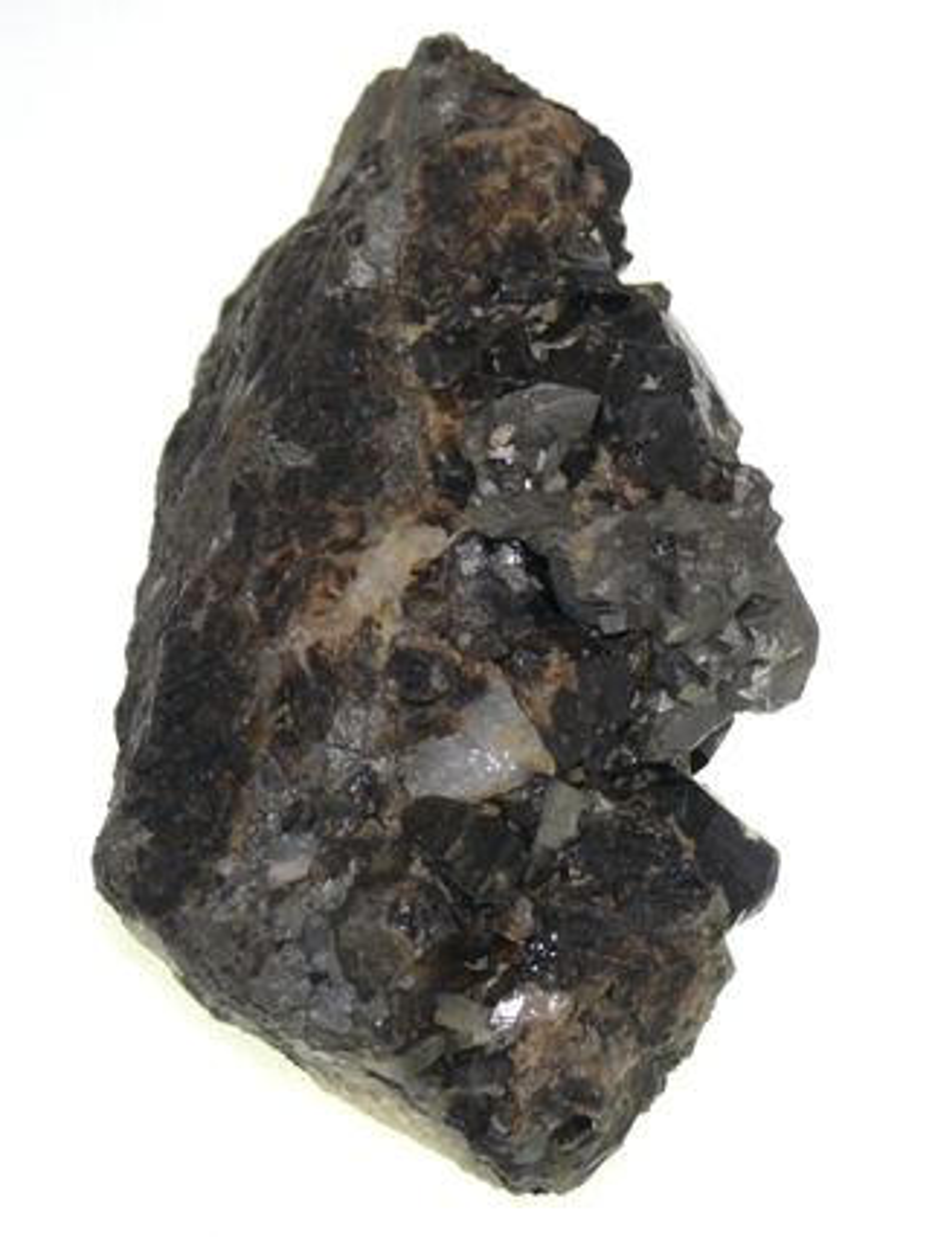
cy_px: 618
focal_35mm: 111
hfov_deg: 13.4
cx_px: 464
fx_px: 3968
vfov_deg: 17.7
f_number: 5
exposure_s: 1/200
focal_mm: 23.4
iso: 100
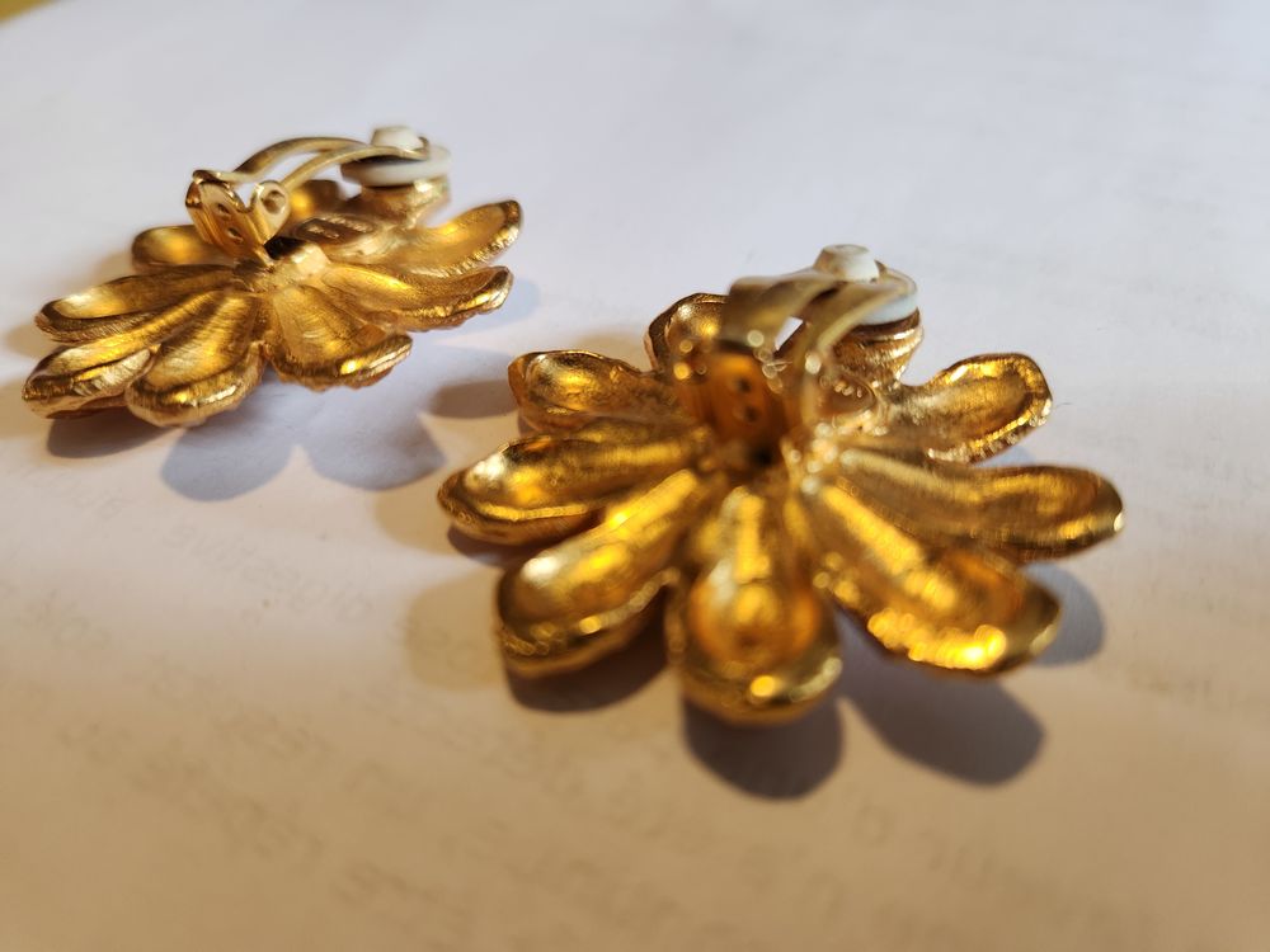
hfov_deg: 73.9
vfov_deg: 58.9
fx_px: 844
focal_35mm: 23
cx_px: 635
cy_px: 476
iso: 200
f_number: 1.8
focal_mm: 5.4
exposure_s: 1/180
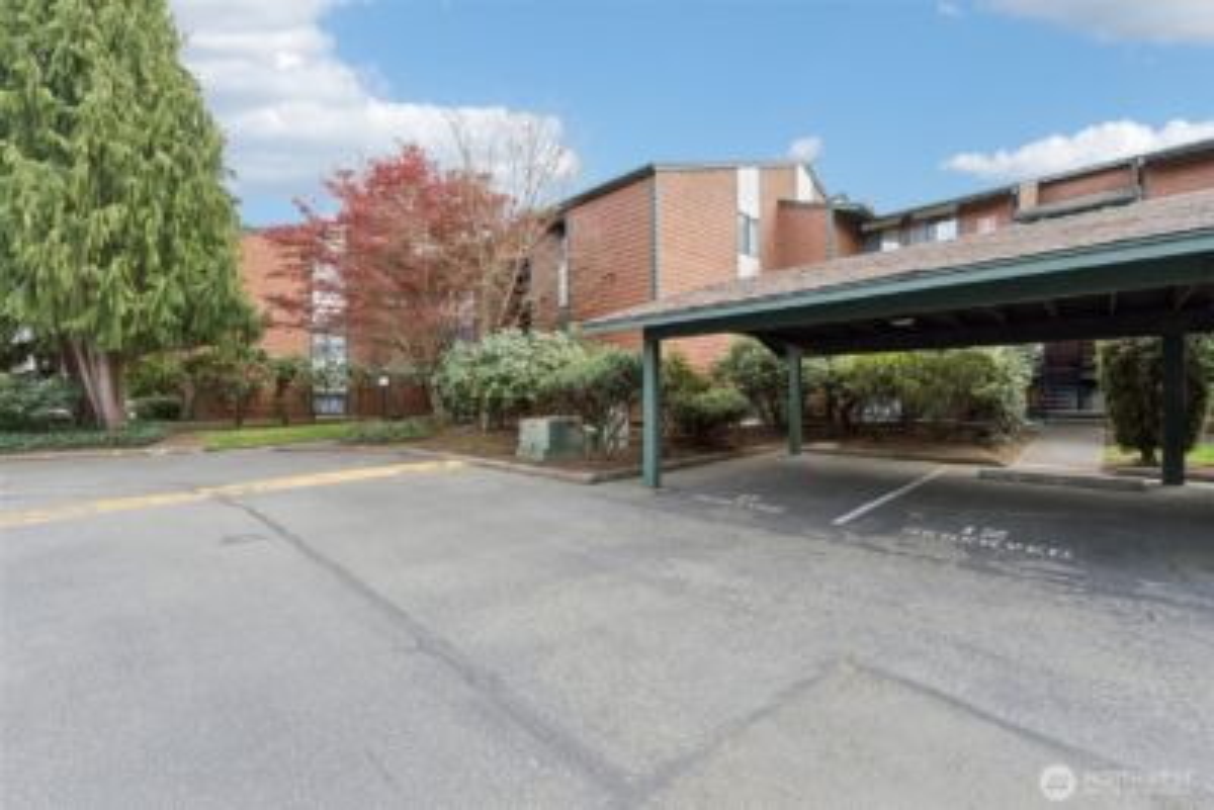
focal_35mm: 15
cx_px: 607
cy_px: 405
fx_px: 506
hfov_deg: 100.4
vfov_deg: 77.4
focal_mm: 10
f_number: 9
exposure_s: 1/30
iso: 200
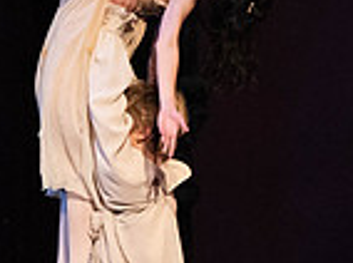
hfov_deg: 1.7
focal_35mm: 1179
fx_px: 12003
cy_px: 249
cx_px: 25
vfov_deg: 1.3
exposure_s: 1/320
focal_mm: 300
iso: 6400
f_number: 6.3
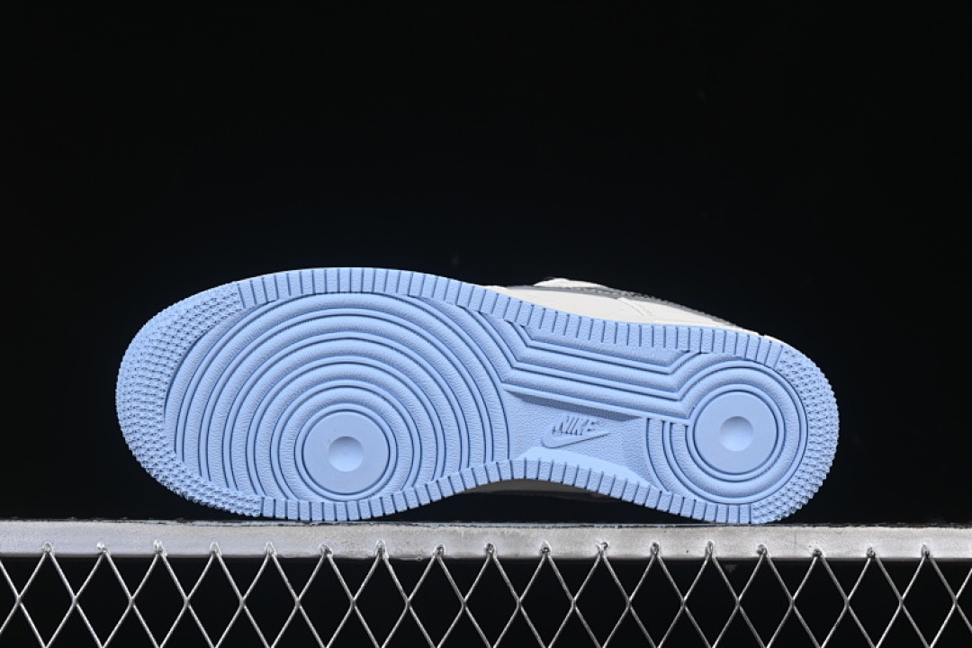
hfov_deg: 27.0
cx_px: 486
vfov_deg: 18.2
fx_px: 2025
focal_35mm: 75
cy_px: 324
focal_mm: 50
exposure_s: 1/80
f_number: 8
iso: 160
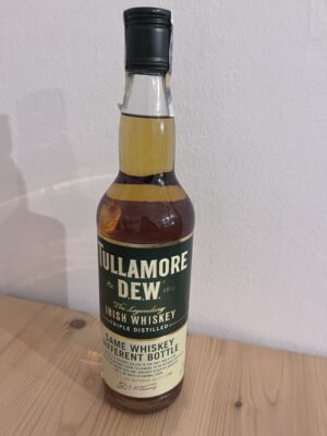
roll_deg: -2.2
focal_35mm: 26
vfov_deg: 67.3
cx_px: 164
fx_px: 327
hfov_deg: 53.1
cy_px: 218
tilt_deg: -21.4
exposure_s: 1/33
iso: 400
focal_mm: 5.1
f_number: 1.6
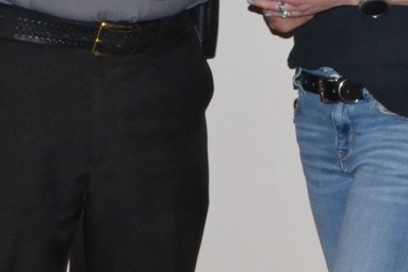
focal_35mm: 118
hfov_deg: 17.0
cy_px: -149
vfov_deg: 11.1
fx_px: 1332
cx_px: 423
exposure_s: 1/60
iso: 3200
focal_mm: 25
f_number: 22
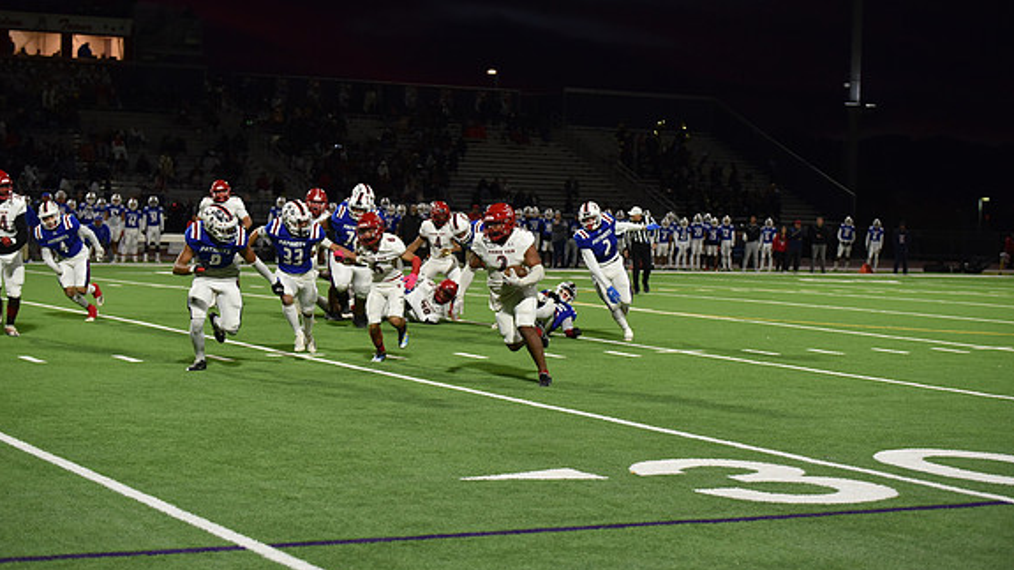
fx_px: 1989
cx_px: 508
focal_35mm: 74
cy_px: 257
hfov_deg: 28.6
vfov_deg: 16.3
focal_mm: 70
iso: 1600
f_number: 2.8
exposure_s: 1/500
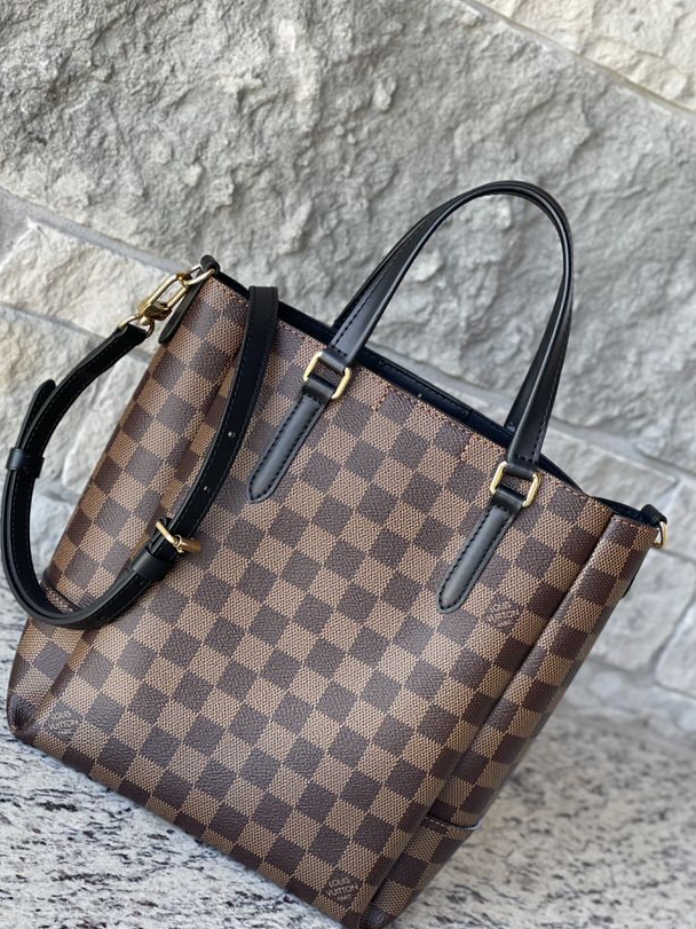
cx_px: 329
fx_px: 1904
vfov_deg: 27.4
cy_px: 489
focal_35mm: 71
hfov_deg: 20.7
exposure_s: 1/121
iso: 80
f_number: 2.2
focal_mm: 7.5
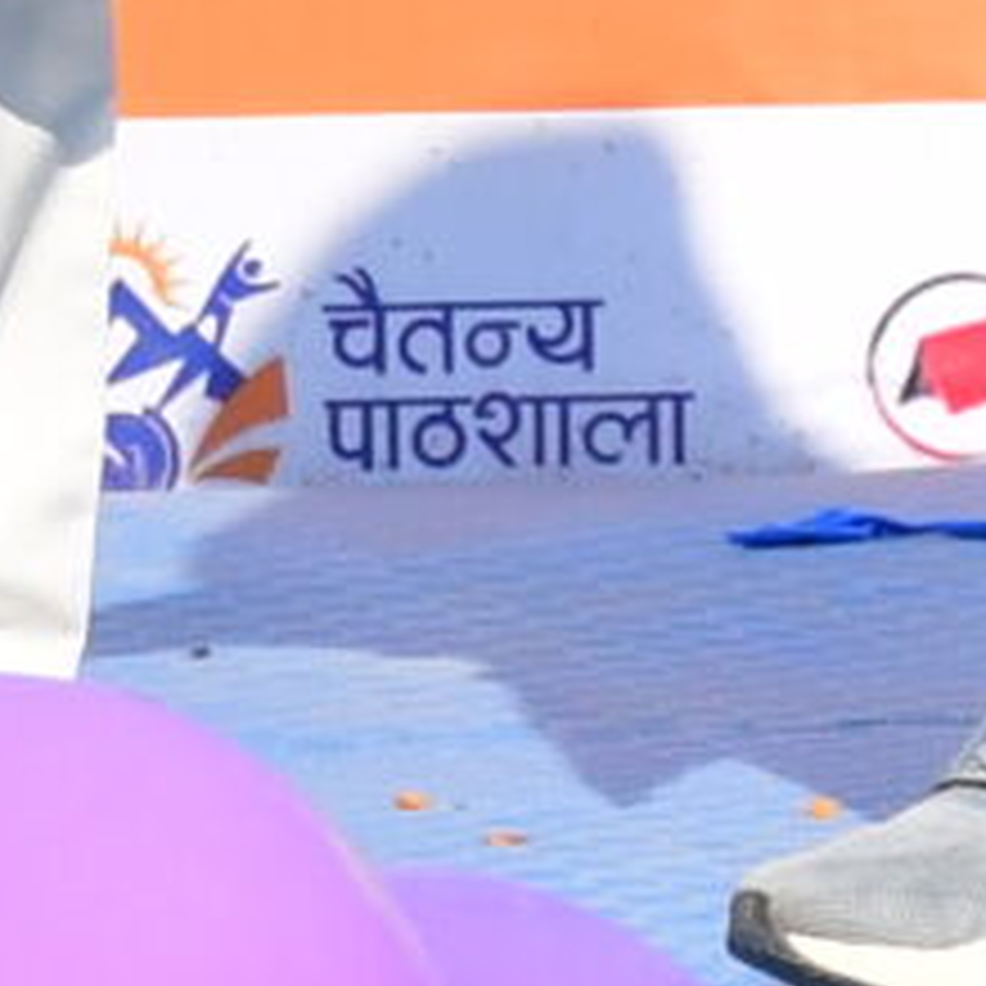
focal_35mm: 895
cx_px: -770
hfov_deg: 2.0
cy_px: -1866
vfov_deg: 1.9
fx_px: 28842
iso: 400
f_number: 5.6
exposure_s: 1/1600
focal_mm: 60
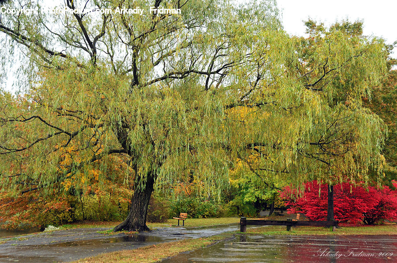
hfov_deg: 48.0
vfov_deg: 32.9
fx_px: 446
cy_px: 132
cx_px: 198
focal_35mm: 40
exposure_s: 1/50
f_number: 5
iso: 200
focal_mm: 27
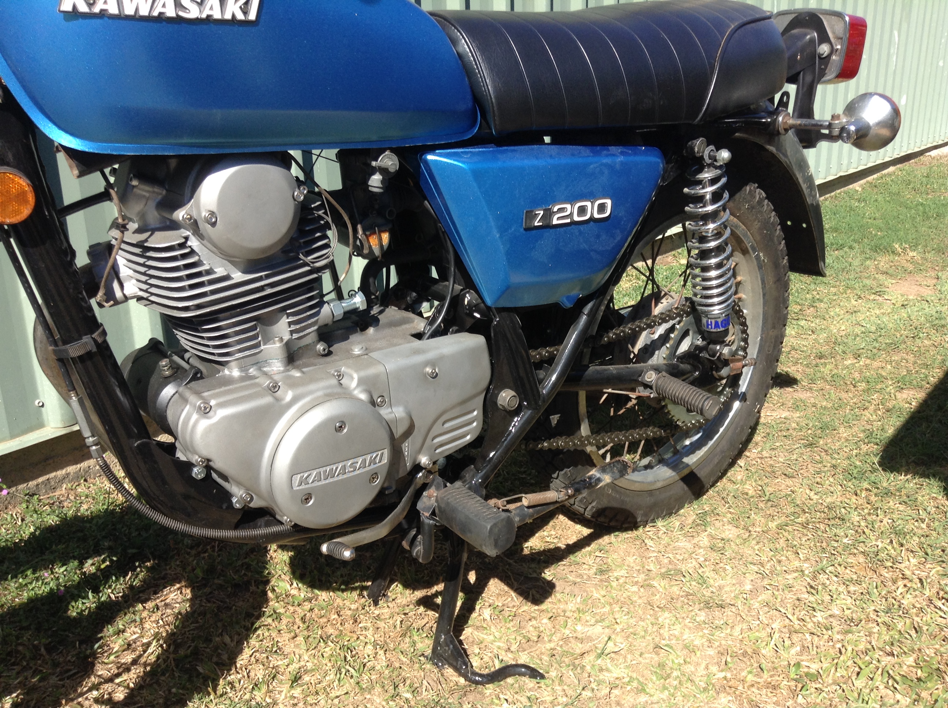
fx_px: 902
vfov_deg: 42.8
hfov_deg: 55.4
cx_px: 474
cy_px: 354
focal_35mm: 33
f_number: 2.4
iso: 25
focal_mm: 3.3
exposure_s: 1/536
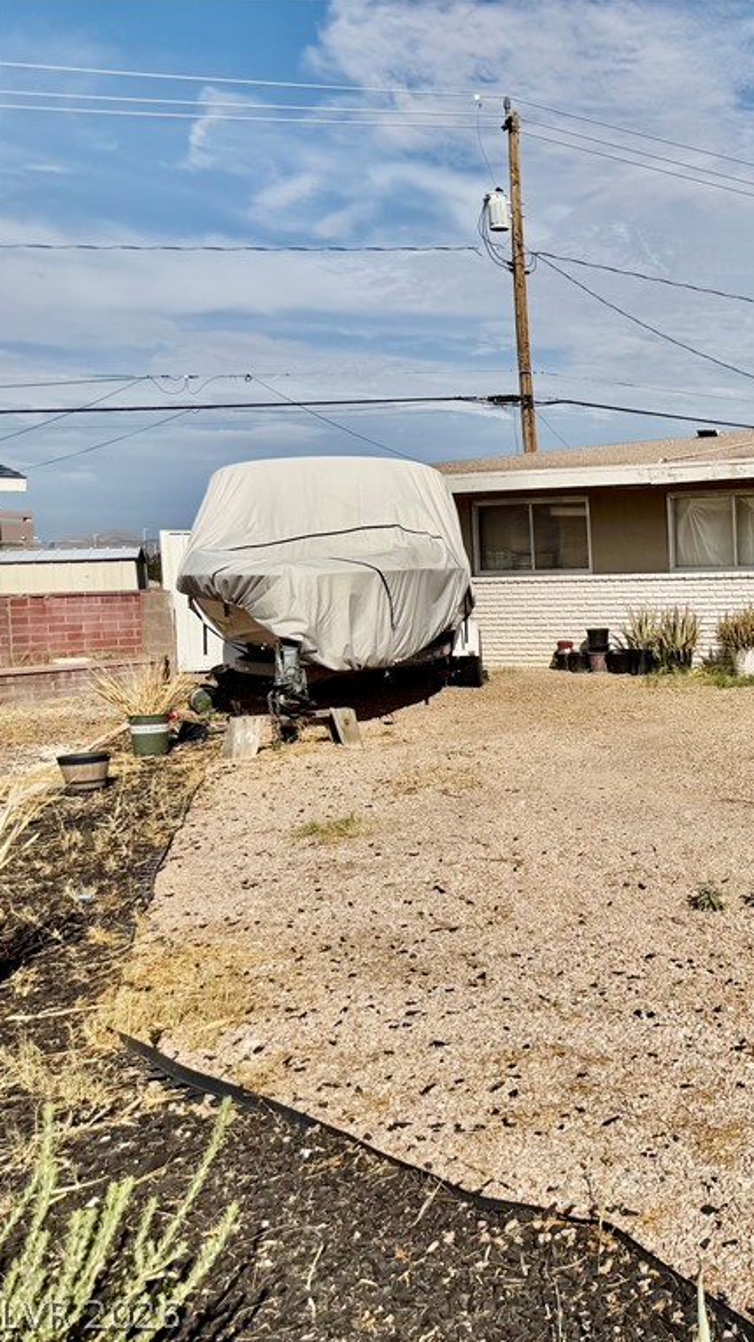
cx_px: 887
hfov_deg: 29.4
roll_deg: +1.5
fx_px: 1245
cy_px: 670
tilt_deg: -5.6
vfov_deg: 56.6
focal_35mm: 35
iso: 100
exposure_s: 1/11905
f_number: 1.78
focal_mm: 6.76
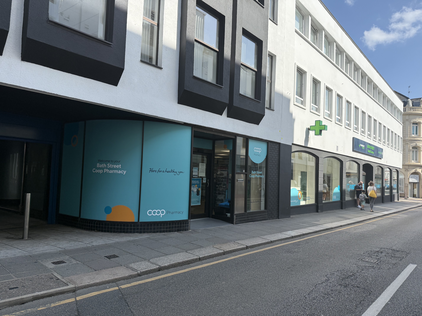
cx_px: 211
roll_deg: -2.0
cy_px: 158
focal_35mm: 24
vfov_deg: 56.8
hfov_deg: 71.6
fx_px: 293
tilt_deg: +2.7
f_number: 1.78
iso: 100
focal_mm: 6.76
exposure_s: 1/3145
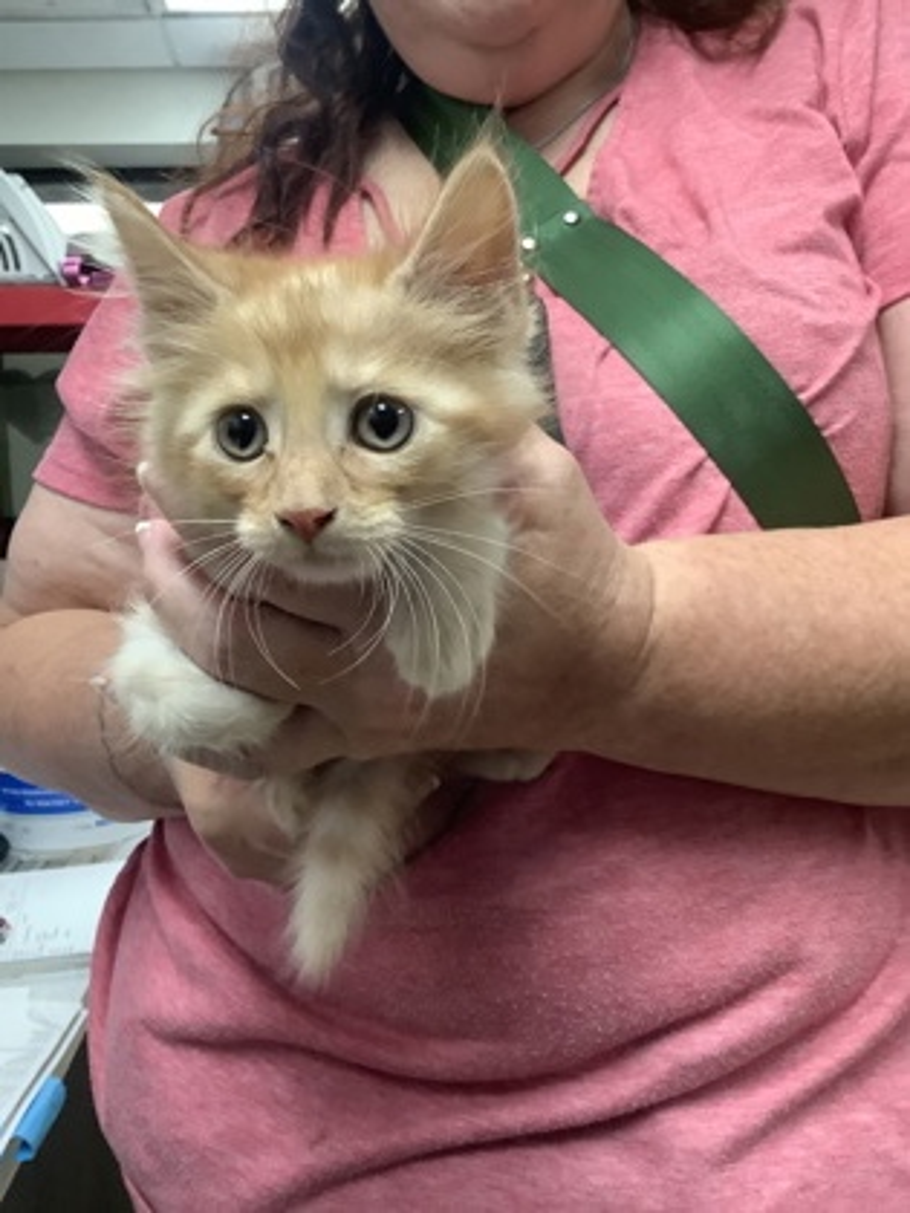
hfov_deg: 45.4
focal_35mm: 31
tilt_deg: -5.1
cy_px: 606
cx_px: 455
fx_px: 1087
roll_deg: +2.2
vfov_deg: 58.4
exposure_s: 1/60
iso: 320
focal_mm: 3.3
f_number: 2.4
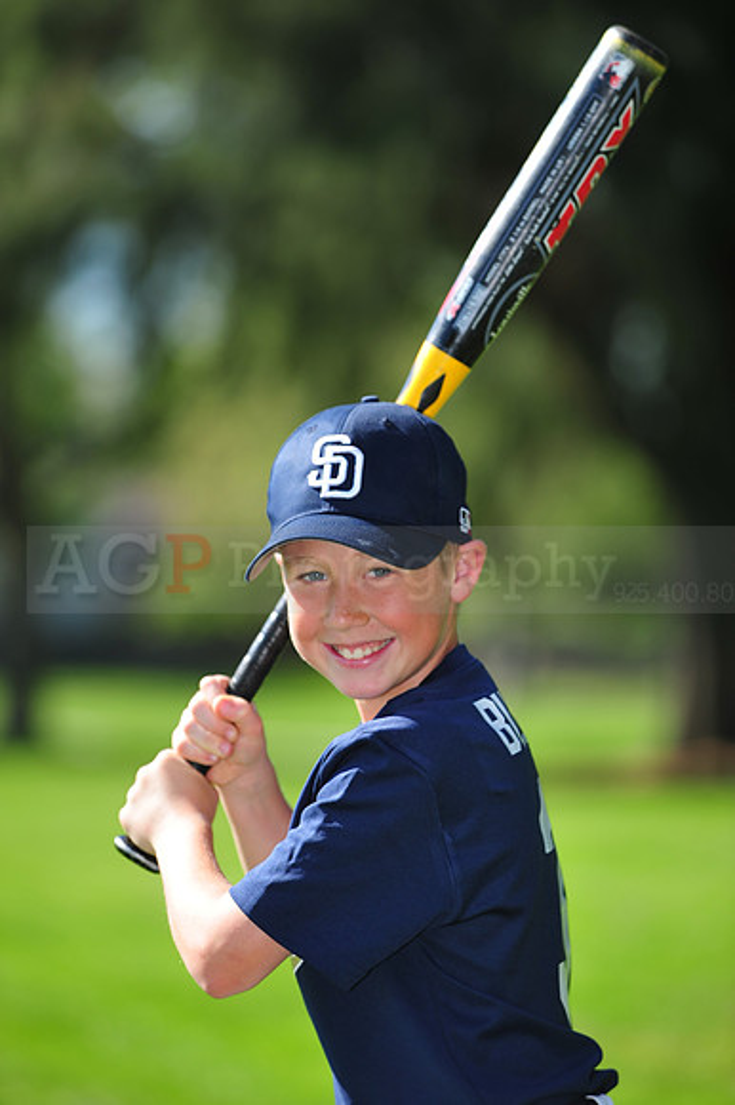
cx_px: 368
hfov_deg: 6.9
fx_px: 6132
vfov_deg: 10.3
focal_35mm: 200
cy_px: 552
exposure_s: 1/800
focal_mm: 200
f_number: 4.5
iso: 200
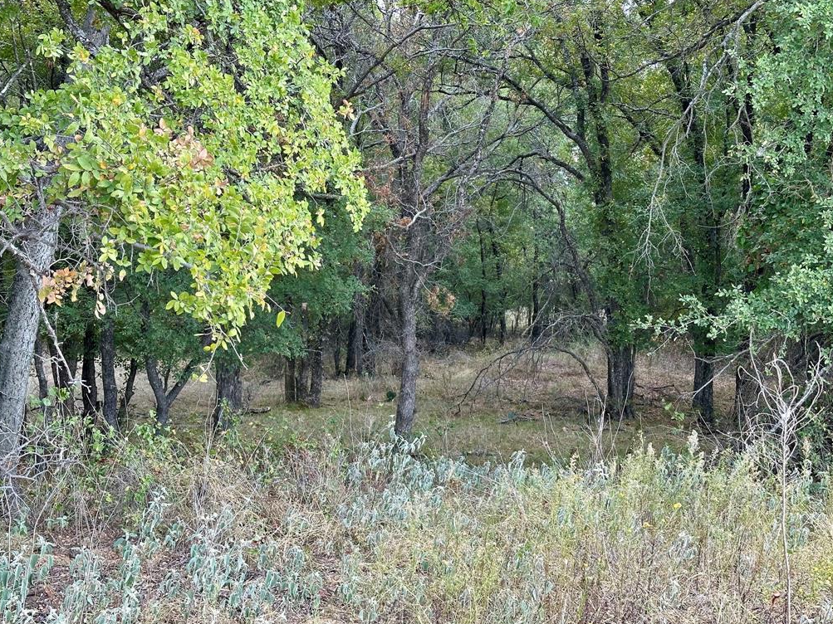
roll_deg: -3.5
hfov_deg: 38.9
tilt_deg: -4.2
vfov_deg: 29.7
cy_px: 315
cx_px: 415
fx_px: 1179
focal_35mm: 49
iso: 64
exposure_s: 1/401
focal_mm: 6.86
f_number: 1.78
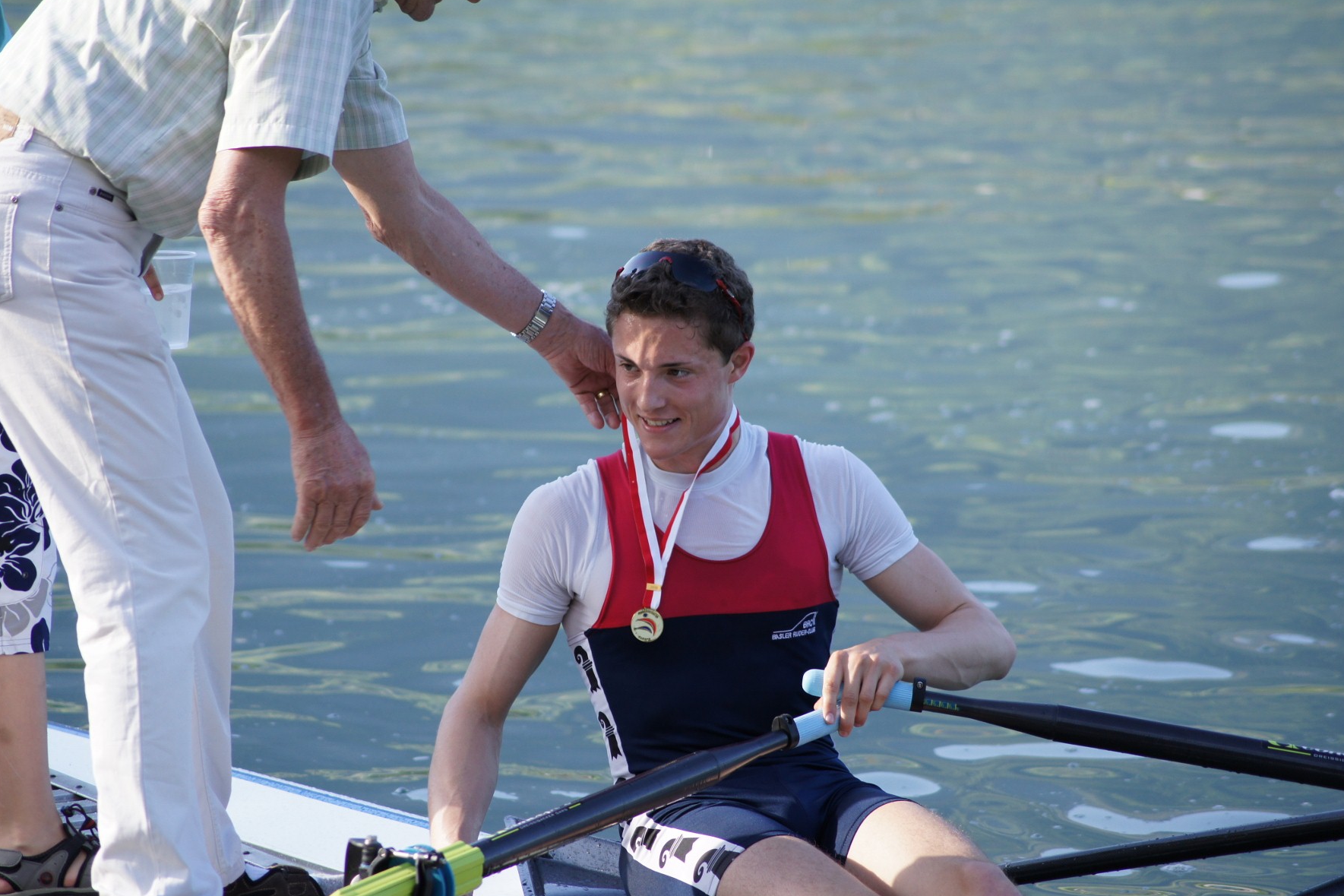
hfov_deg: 9.0
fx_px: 8548
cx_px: 669
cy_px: 446
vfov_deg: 6.0
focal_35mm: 229
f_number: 4.5
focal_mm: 150
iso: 250
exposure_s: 1/500
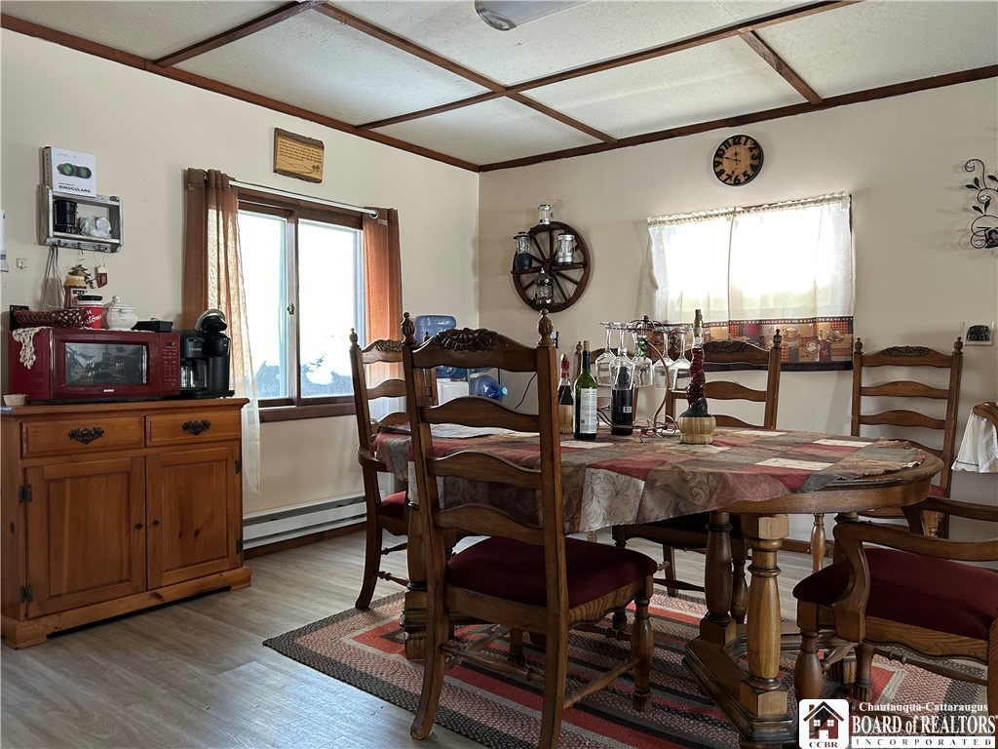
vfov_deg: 53.1
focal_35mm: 26
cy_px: 374
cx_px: 499
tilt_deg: -1.5
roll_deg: -0.4
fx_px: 750
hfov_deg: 67.3
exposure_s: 1/60
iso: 160
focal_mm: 5.7
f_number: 1.5
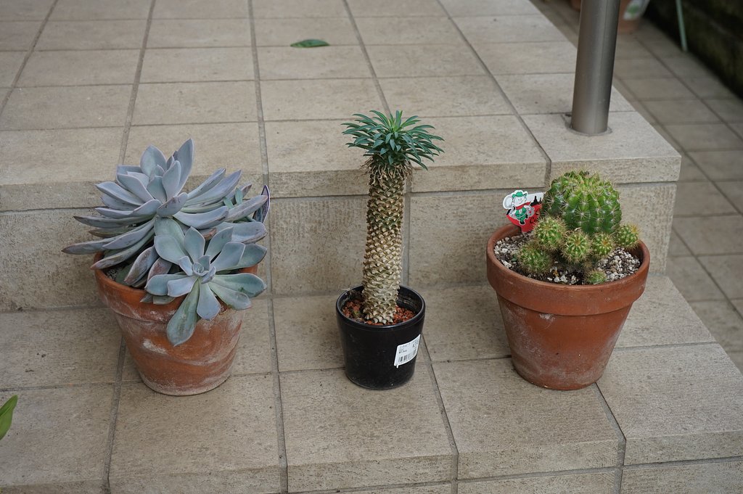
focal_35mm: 54
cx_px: 372
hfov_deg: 36.9
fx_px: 1114
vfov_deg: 25.0
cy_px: 247
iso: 320
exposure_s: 1/160
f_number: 5.6
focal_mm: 36
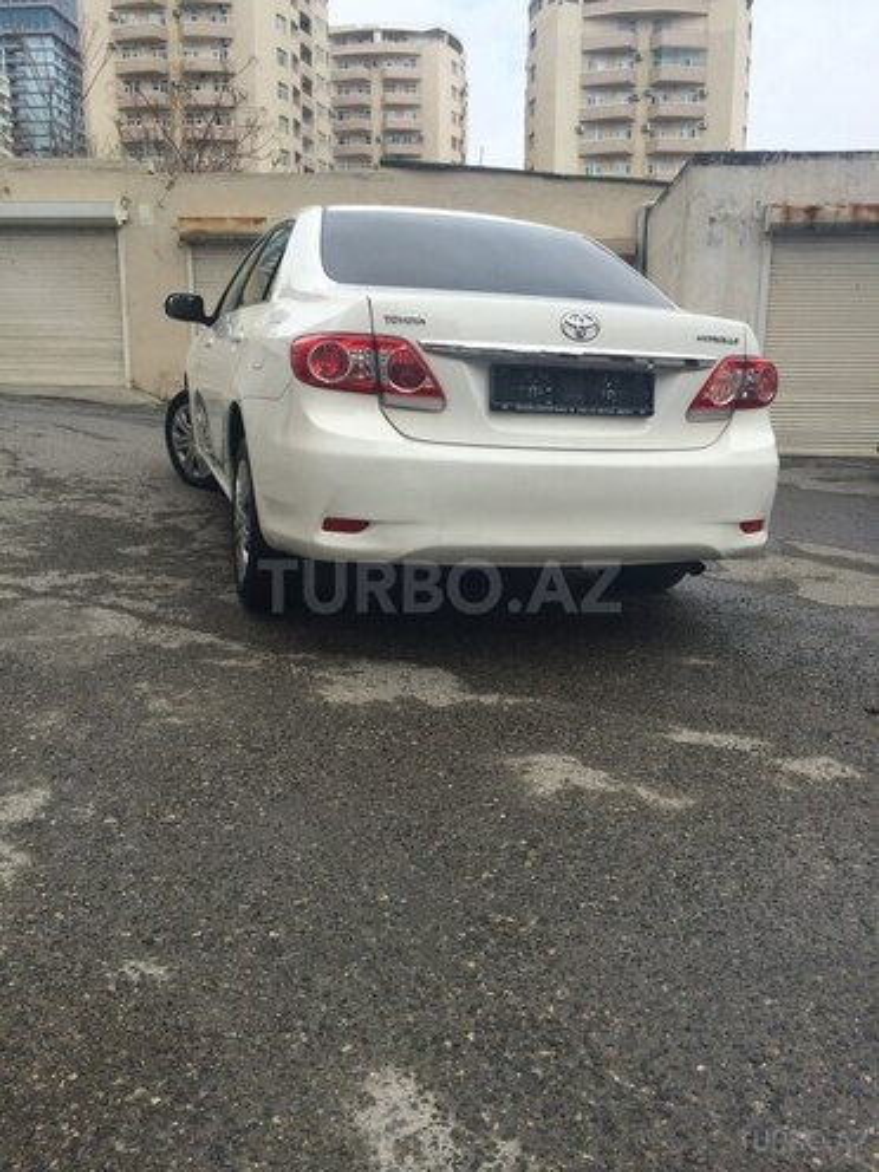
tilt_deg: -12.1
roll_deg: -0.1
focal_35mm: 29
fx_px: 982
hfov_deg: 48.2
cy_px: 586
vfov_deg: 61.7
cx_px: 440
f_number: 2.2
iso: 32
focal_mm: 4.15
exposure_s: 1/1520
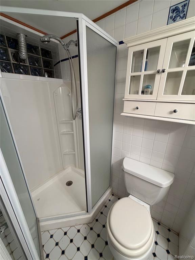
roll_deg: -0.2
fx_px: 105
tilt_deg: -19.1
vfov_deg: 102.1
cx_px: 98
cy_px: 130
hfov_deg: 85.7
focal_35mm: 14
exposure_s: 1/120
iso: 250
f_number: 2.2
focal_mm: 2.22
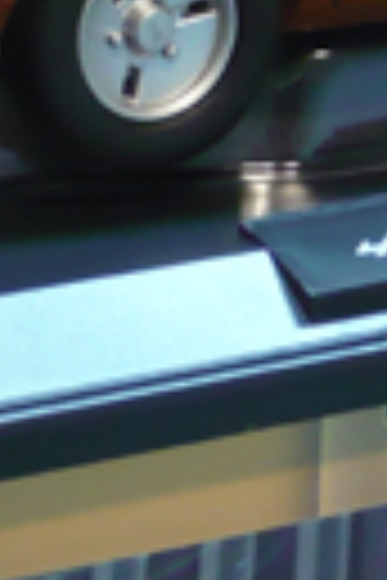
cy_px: -22
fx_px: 4982
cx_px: 396
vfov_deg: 6.6
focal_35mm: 309
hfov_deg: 4.4
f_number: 4
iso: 200
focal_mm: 11.5
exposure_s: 1/20
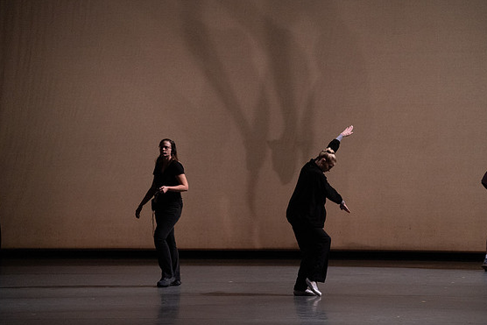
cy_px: 162
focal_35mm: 190
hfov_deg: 10.8
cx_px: 246
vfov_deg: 7.2
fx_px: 2571
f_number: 6.3
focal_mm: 182
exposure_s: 1/500
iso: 12800
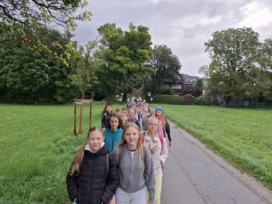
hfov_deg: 71.5
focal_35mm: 24
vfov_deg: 56.9
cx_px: 134
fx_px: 189
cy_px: 106
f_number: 1.8
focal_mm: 5.54
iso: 50
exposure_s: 1/135
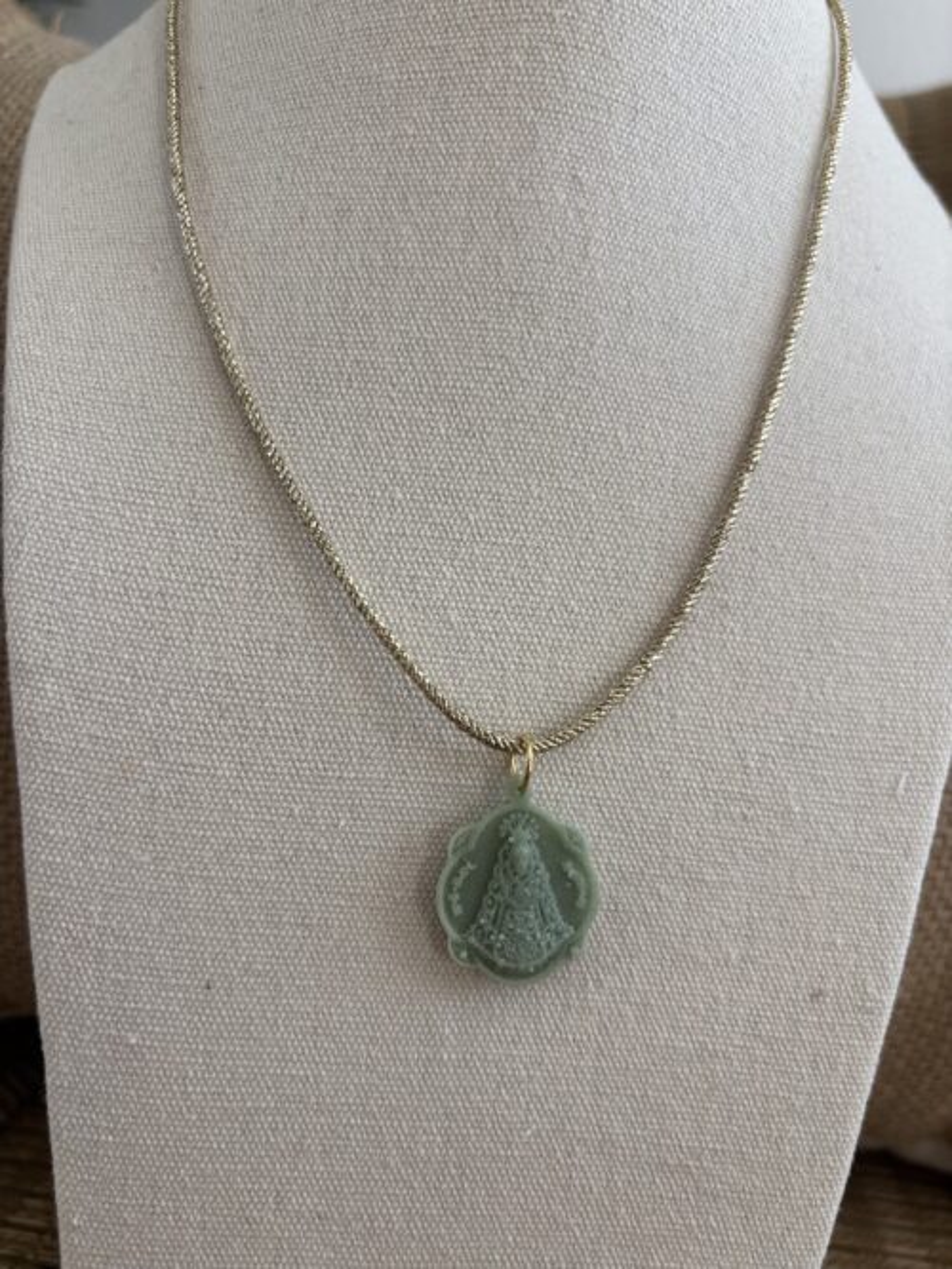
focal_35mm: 26
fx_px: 954
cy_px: 634
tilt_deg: -9.9
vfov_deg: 67.3
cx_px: 476
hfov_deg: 53.0
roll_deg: -3.9
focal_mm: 5.96
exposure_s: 1/276
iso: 50
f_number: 1.6
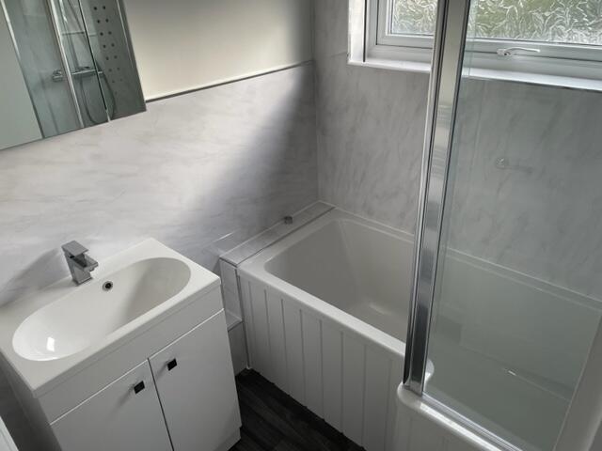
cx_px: 301
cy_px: 226
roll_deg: +2.2
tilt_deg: -28.6
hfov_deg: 67.3
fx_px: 452
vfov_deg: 53.1
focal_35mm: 26
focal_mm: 4.2
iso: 64
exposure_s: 1/121
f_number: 1.6
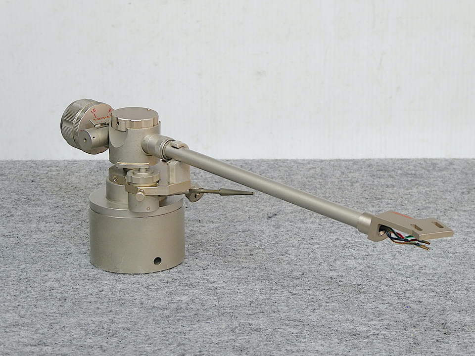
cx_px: 238
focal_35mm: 106
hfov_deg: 18.5
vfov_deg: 14.0
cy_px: 178
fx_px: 1455
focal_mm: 19
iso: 200
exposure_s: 1/8
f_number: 5.1
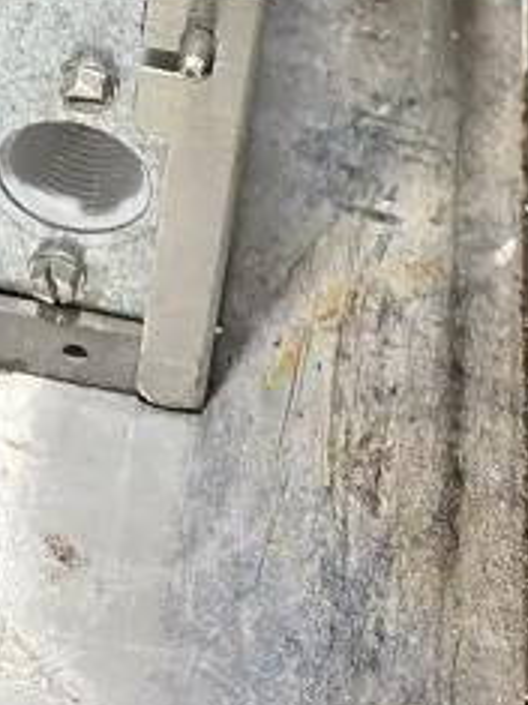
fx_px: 1832
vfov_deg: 18.4
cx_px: 90
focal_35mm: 90
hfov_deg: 16.3
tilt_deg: -29.3
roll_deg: -4.6
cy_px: -454
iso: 250
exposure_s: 1/60
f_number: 1.8
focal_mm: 4.25
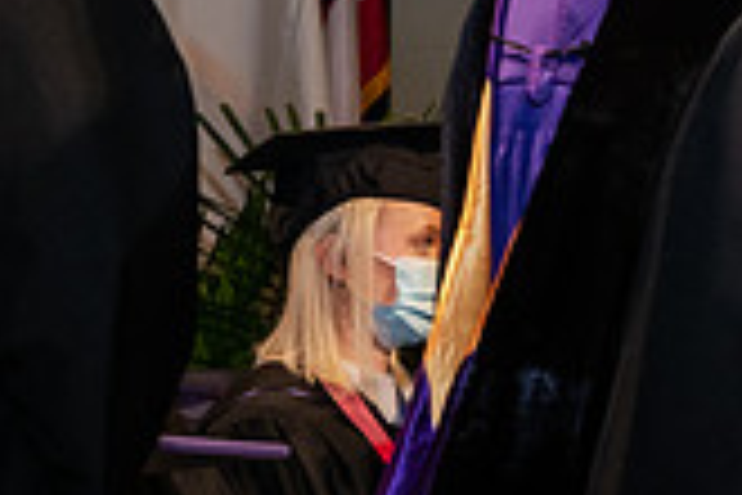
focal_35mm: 218
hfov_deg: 9.1
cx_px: 1223
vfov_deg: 6.3
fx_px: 4493
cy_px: 115
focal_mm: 62
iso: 1600
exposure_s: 1/200
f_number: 6.3
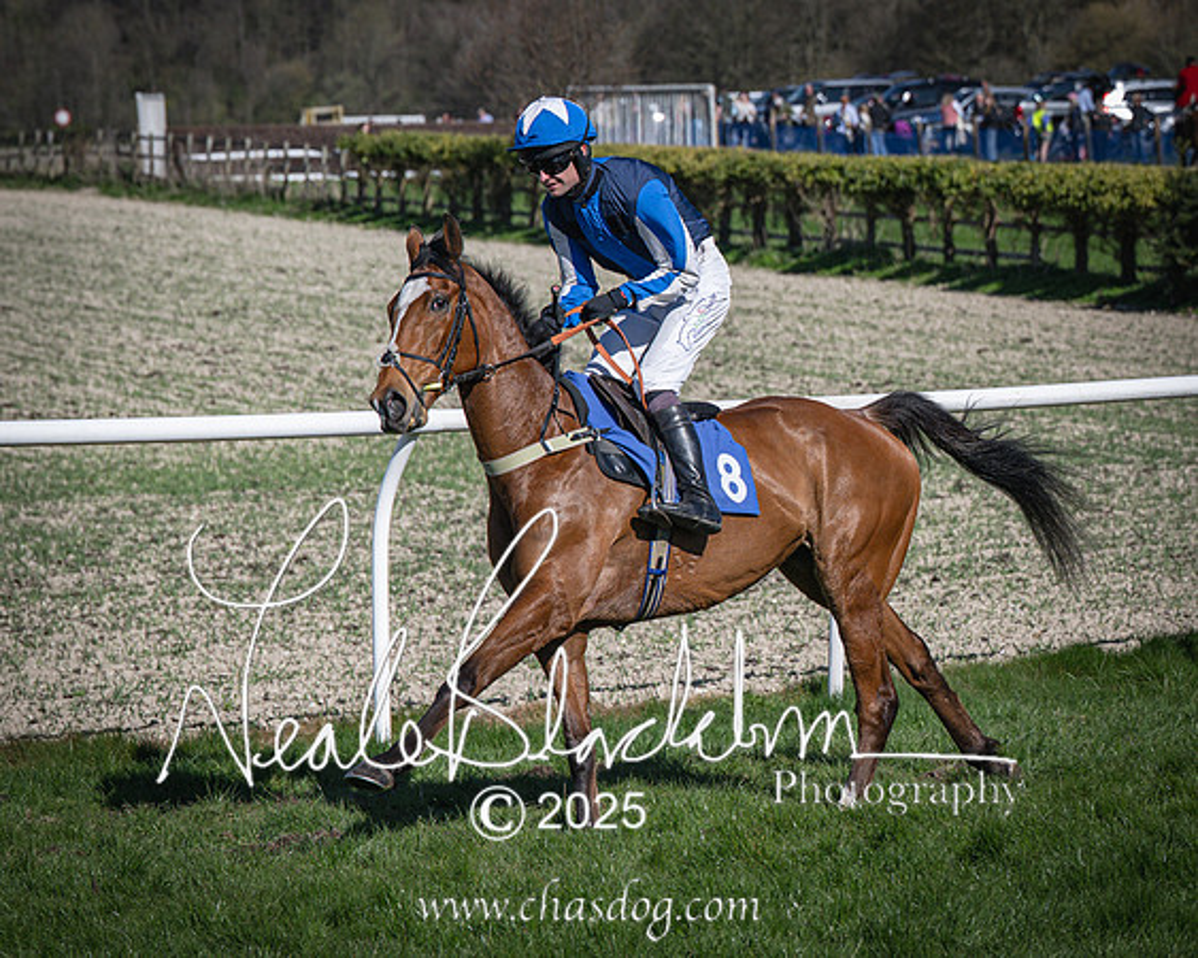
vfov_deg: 8.2
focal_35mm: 189
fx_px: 6700
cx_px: 703
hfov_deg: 10.2
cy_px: 522
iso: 200
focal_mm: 82
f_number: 4
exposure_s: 1/3200
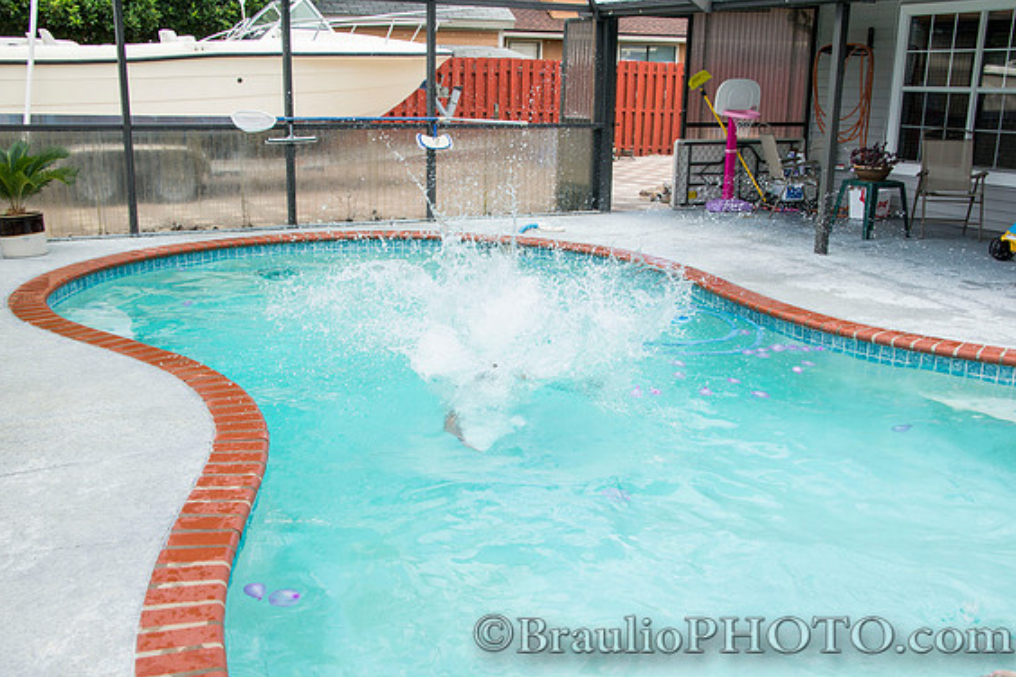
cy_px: 334
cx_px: 519
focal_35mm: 37
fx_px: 1044
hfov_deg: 51.9
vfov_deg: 35.9
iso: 400
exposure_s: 1/1000
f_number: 7.1
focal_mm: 36
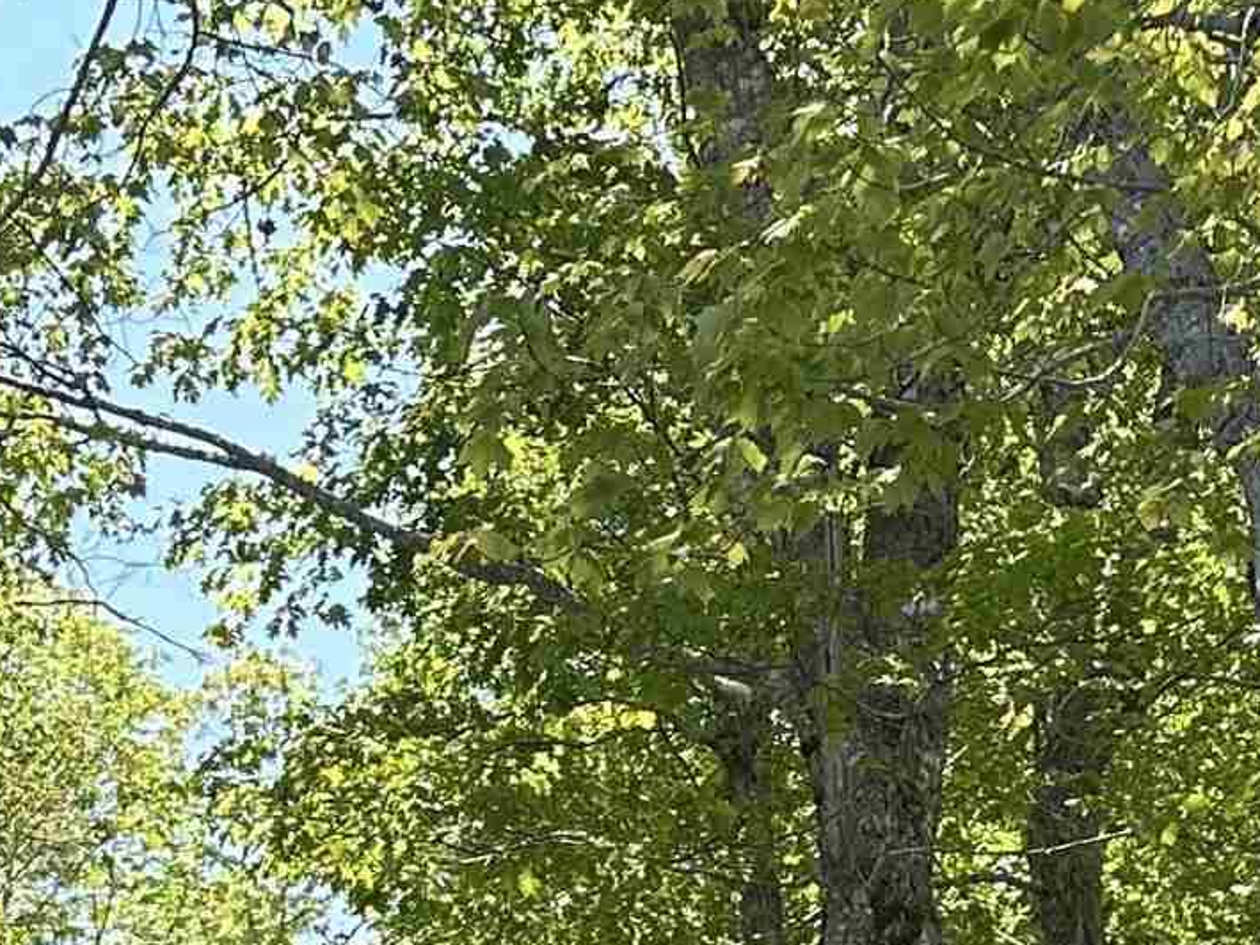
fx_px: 3786
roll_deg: -0.3
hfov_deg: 18.9
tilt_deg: +2.1
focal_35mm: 104
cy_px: 1981
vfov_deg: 12.3
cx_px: 459
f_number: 1.78
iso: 80
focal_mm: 6.86
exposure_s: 1/745
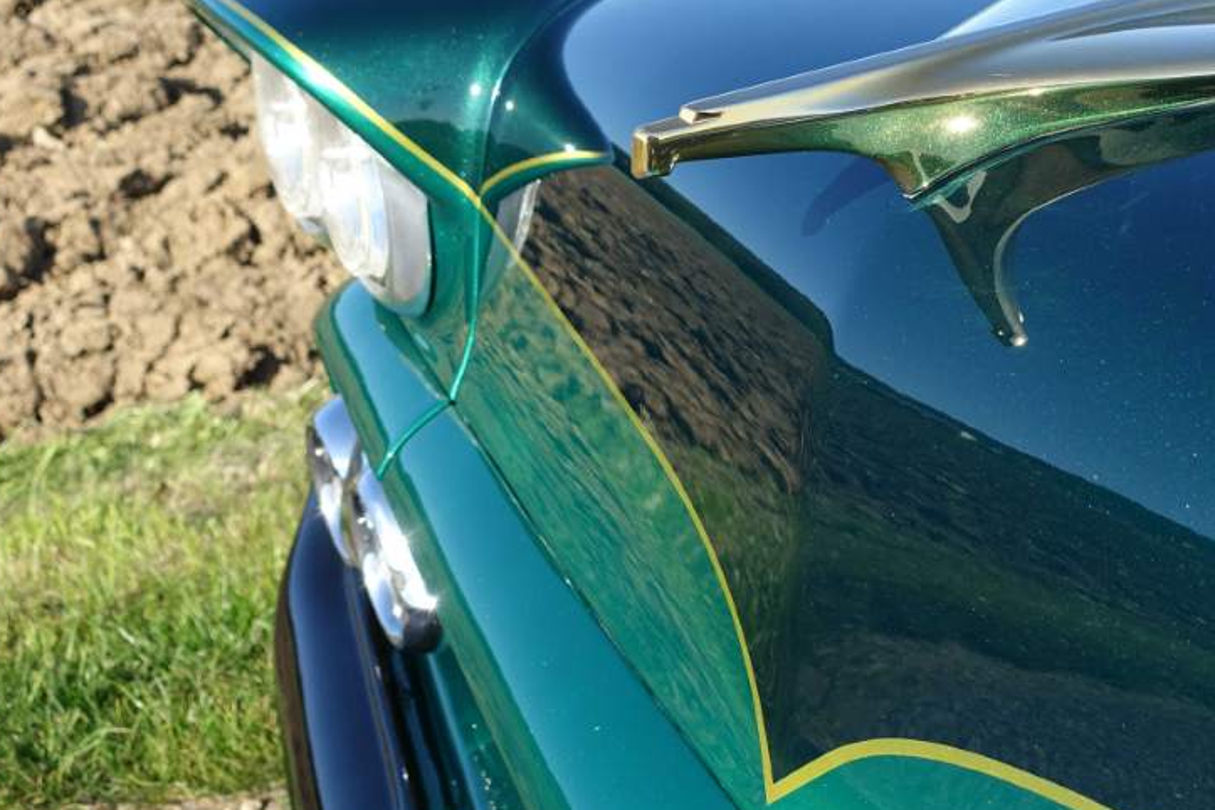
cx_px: 921
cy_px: 239
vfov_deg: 26.3
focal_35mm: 51
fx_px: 1721
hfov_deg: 37.8
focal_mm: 11.81
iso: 125
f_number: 4
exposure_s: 1/500
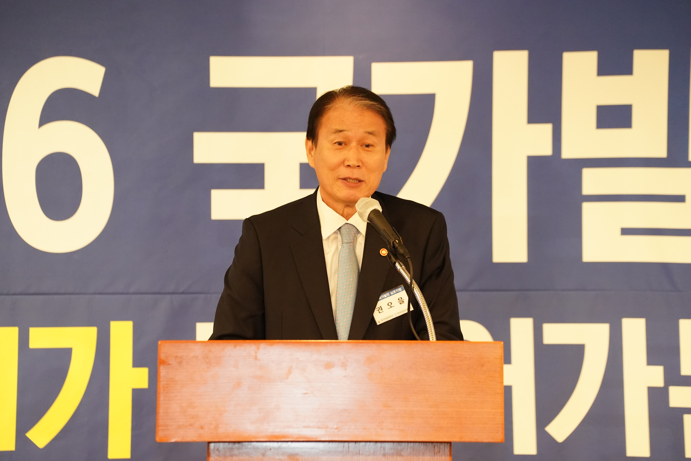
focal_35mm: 150
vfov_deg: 9.1
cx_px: 346
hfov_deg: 13.7
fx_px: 2879
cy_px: 230
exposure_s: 1/200
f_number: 4
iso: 6400
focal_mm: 150
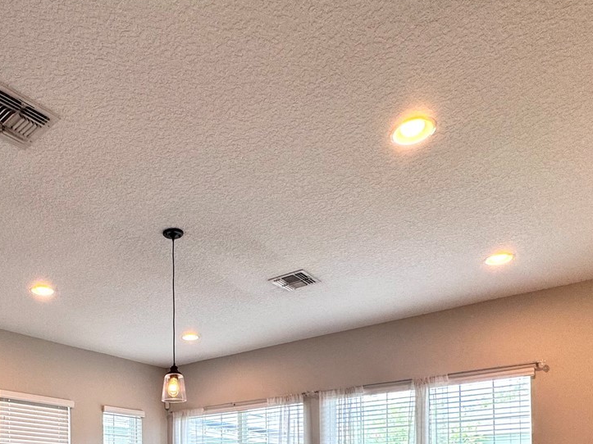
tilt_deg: +0.3
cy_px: 483
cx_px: 189
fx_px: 531
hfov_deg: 56.9
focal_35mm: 31
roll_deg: +0.1
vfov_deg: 38.1
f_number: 2.2
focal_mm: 2.22
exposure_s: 1/120
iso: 80
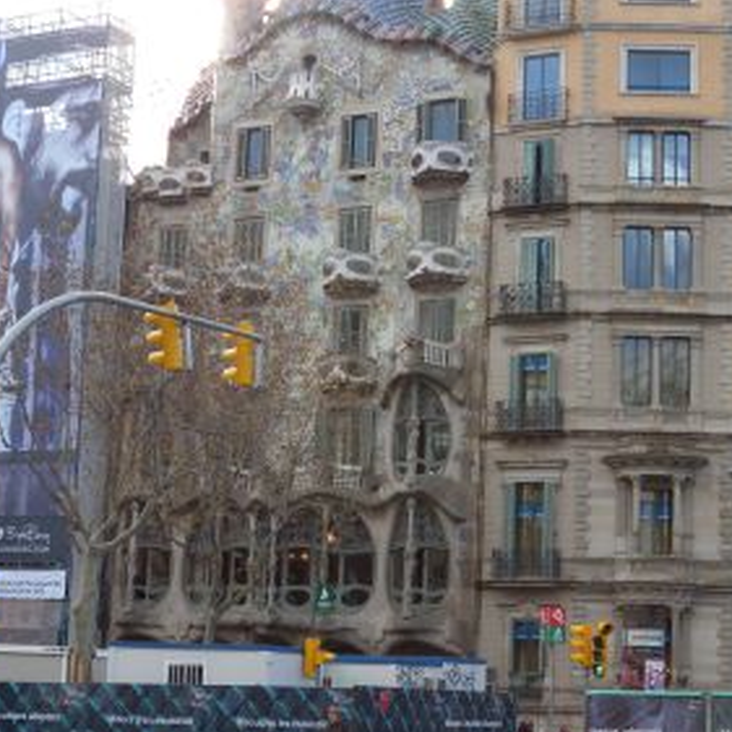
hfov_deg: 23.3
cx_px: 409
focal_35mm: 74
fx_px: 1770
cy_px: 379
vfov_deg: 23.4
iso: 64
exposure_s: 1/142
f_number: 3.7
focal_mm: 10
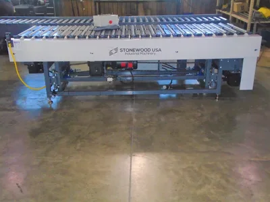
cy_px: 101
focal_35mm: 42
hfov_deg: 44.8
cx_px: 135
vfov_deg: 34.3
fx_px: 328
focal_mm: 7.4
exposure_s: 1/50
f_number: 4.1
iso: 400
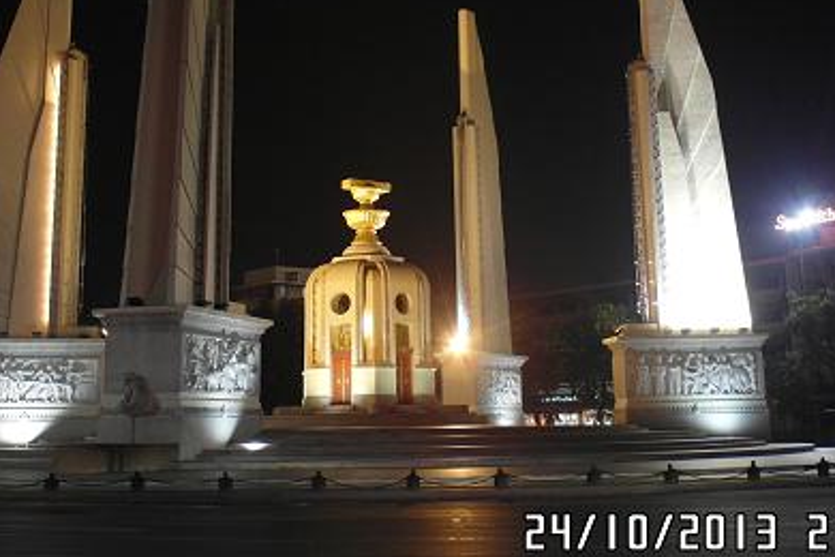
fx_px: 1252
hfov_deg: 36.9
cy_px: 122
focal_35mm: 54
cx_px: 389
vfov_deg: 24.7
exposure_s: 1/20
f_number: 2.2
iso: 400
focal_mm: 6.7
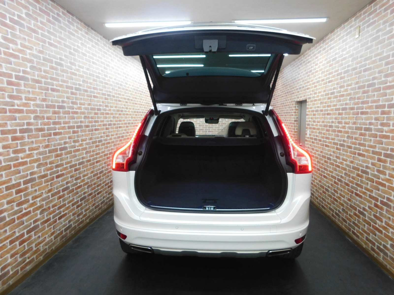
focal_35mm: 23
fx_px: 262
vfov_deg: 58.9
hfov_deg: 73.9
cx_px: 197
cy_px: 148
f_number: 3
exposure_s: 1/30
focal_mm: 4
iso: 250
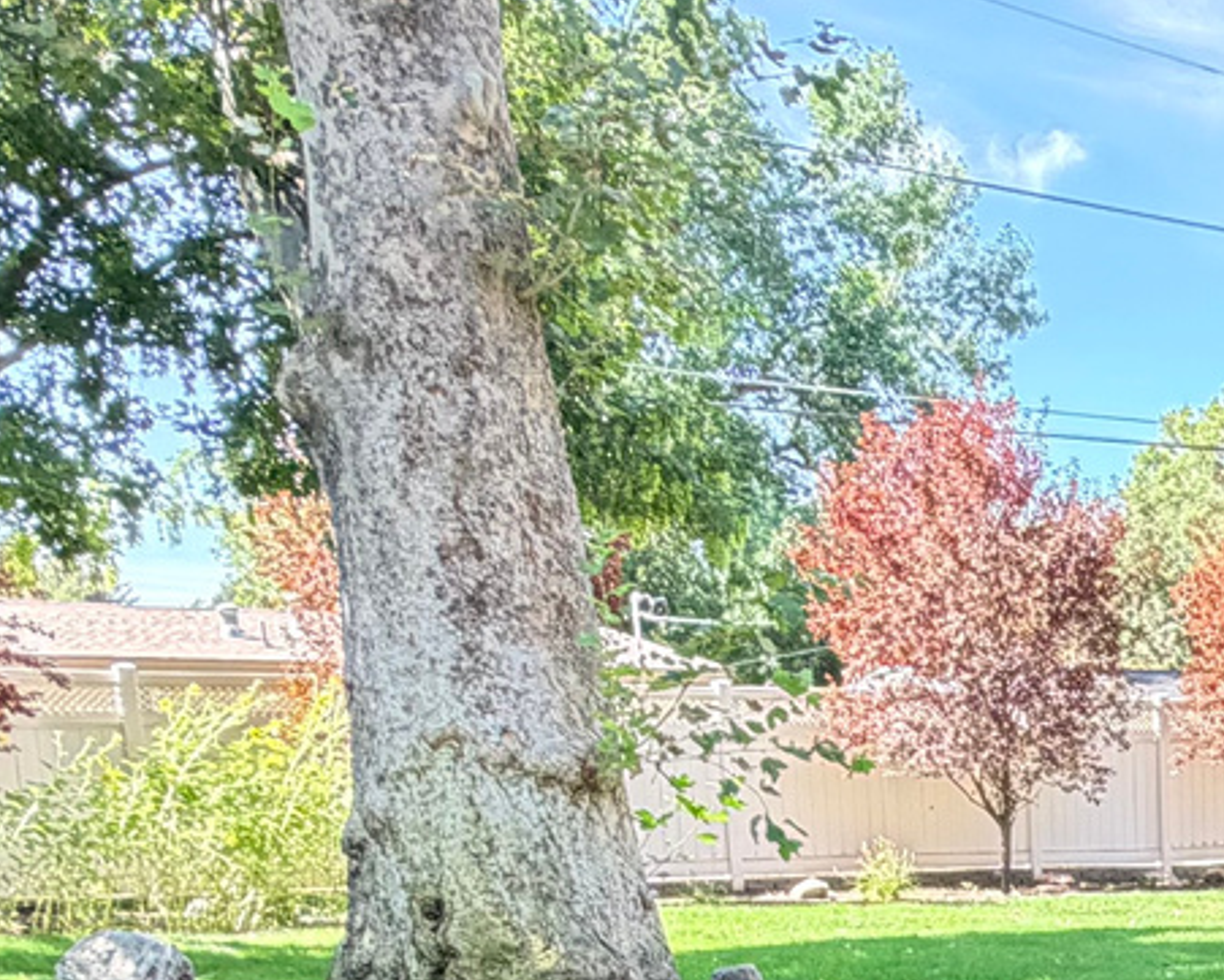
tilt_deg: -12.4
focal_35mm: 62
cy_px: 1216
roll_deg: +0.7
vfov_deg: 22.4
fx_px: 2246
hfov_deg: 26.1
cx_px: 1580
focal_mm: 2.22
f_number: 2.2
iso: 250
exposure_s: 1/121
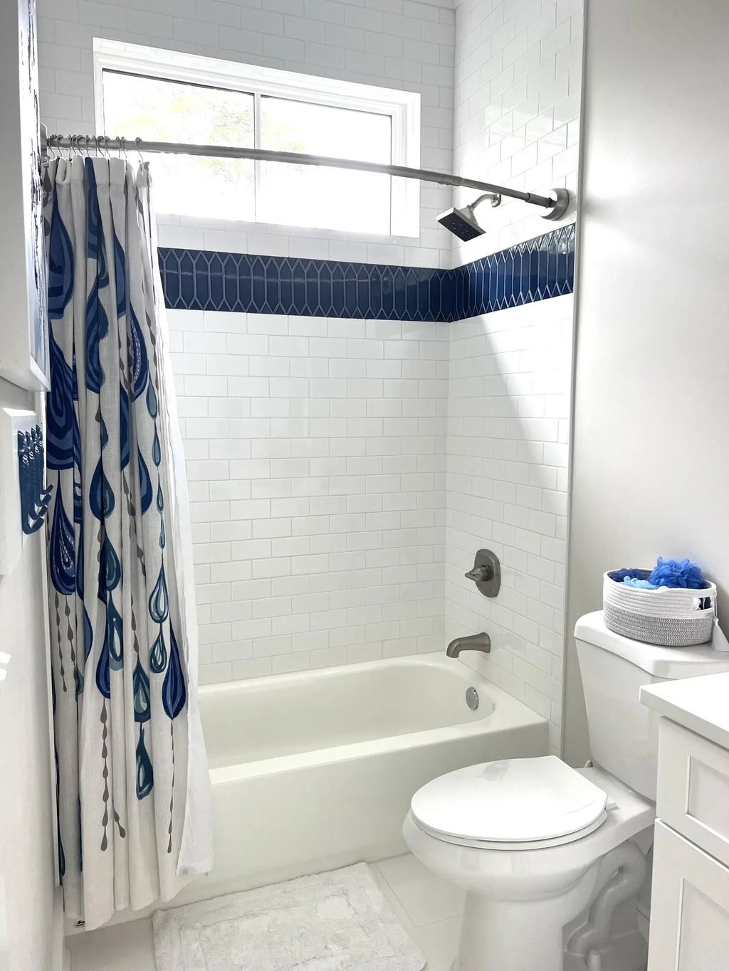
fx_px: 730
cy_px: 486
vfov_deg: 67.3
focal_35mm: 26
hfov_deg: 53.1
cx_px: 364
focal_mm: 5.7
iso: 64
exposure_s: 1/142
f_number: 1.5
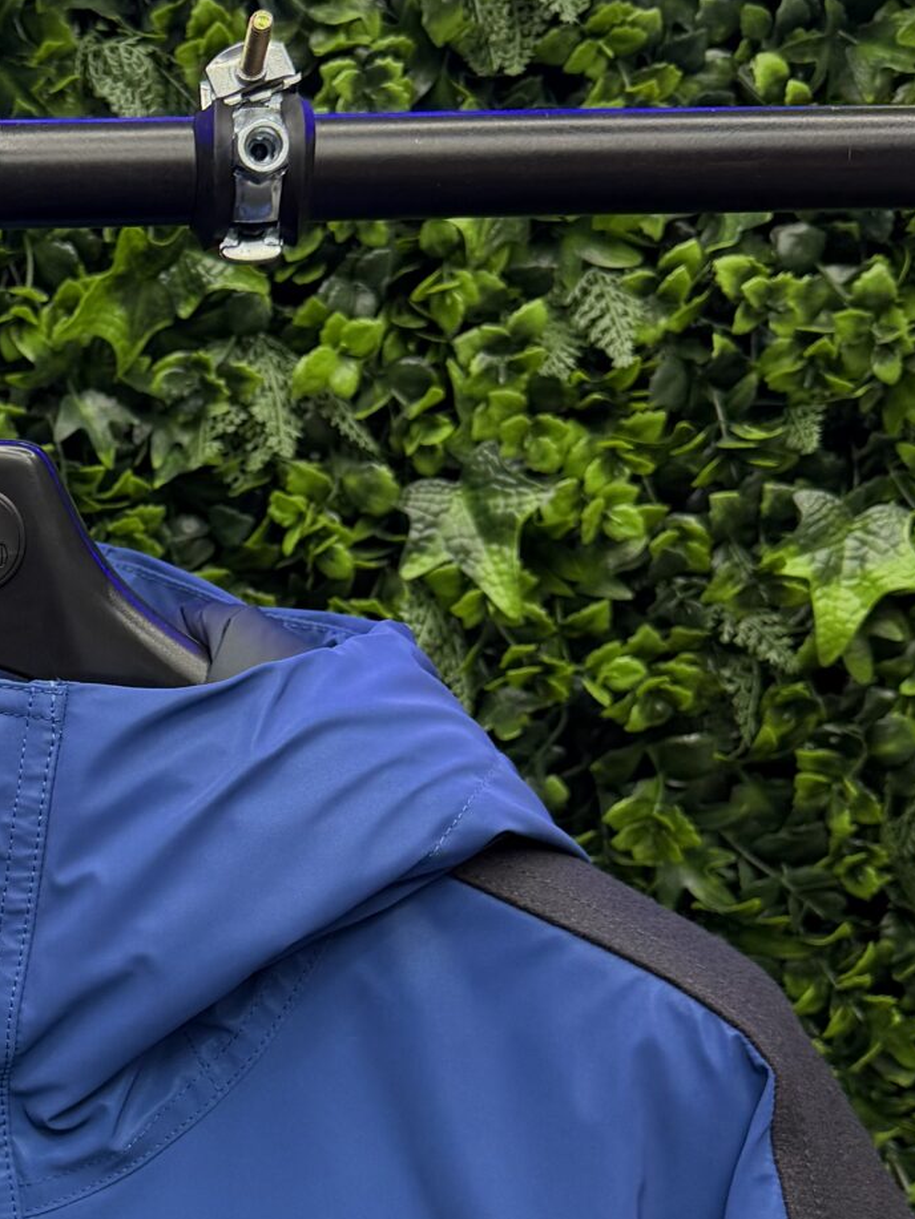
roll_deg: -0.2
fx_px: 2361
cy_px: 952
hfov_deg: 20.9
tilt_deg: -8.1
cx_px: -90
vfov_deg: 28.4
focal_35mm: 67
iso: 250
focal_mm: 6.76
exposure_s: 1/126
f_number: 1.78
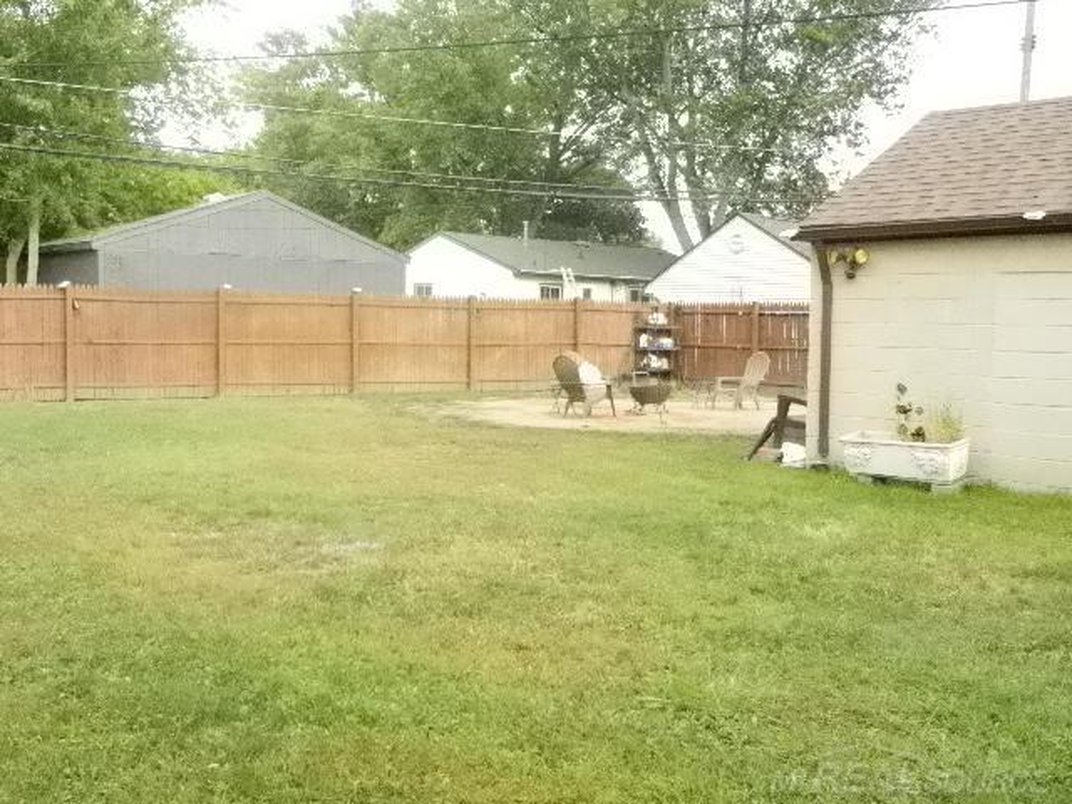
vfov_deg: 37.7
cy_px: 402
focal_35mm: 38
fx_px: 1177
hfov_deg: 49.0
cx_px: 536
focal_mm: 6.9
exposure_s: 1/1600
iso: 3200
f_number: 8
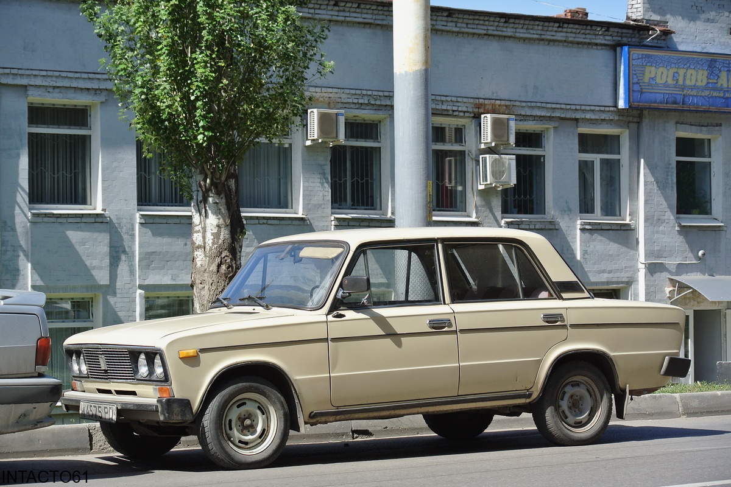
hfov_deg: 20.4
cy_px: 244
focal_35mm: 100
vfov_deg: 13.7
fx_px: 2030
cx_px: 366
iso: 100
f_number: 4.5
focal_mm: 37.3
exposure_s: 1/500
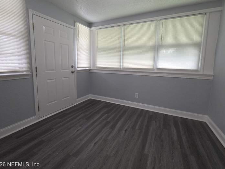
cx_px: 119
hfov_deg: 98.1
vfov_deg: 81.5
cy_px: 76
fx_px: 98
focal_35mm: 15
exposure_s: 1/60
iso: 80
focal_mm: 2.2
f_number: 1.9
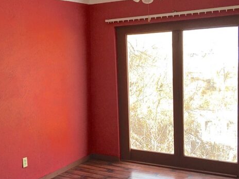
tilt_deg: -7.3
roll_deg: +4.0
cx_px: 95
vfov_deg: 29.1
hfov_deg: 38.0
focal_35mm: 50
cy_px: 104
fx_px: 345
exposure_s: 1/120
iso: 50
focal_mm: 4.15
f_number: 2.2
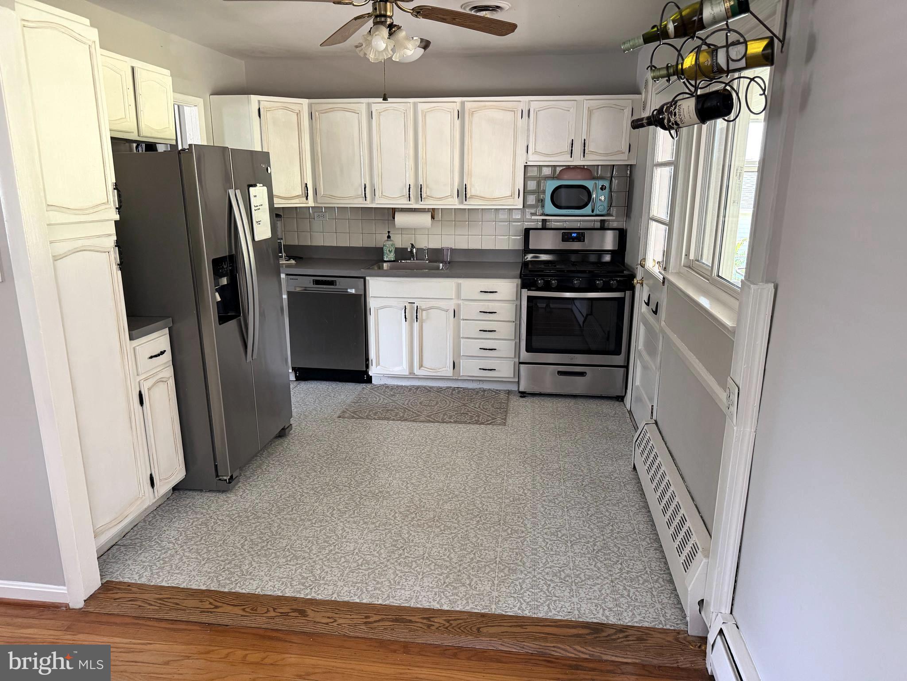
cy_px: 340
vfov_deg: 56.8
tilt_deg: -14.4
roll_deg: +0.8
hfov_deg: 71.6
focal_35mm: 24
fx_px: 629
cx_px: 454
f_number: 1.78
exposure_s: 1/60
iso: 320
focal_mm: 6.76
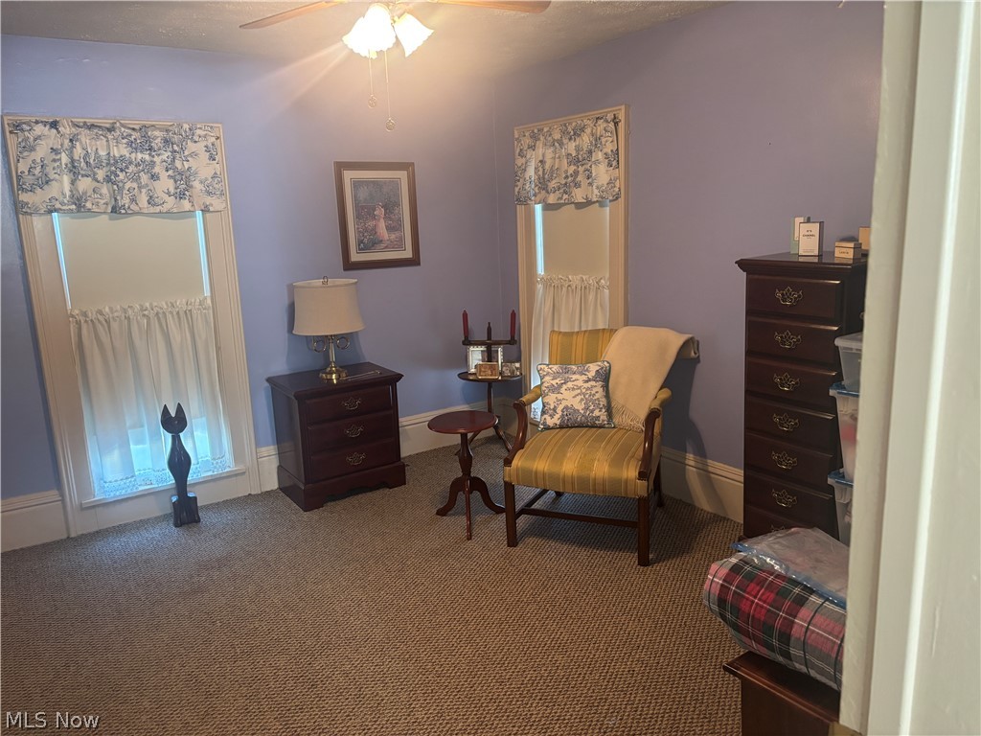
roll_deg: +2.5
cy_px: 368
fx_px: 737
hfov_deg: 67.3
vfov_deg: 53.1
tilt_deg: -12.6
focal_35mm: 26
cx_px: 490
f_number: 1.6
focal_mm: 5.96
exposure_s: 1/60
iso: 400
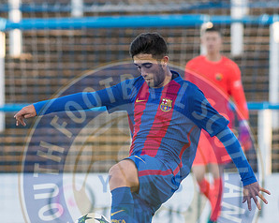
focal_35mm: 638
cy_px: 179
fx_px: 5265
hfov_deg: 3.0
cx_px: 140
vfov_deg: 2.4
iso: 800
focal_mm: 300
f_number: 4.5
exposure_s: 1/1000
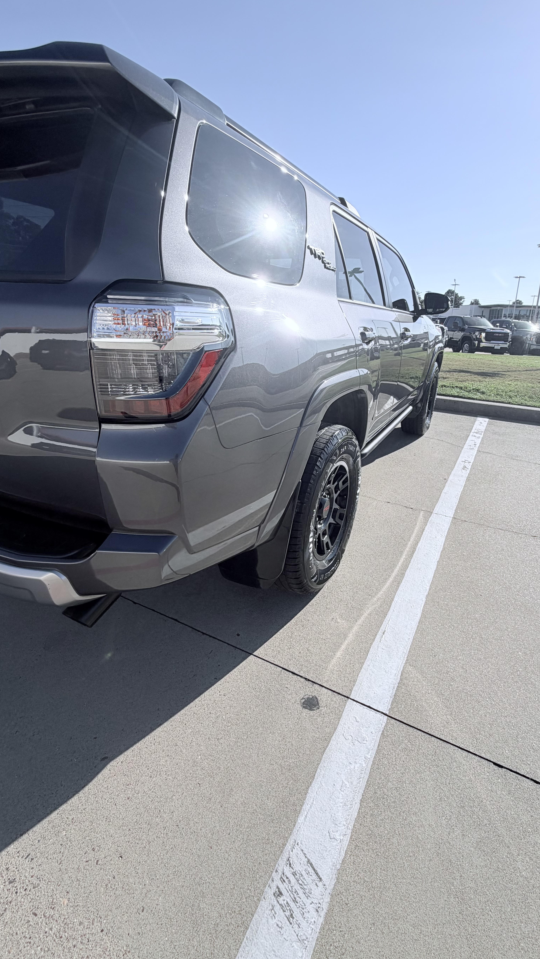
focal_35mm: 16
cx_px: 319
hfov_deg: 66.6
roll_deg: -1.3
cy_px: 458
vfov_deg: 99.3
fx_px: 407
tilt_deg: -17.3
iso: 20
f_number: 2.2
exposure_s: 1/1017
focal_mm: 2.22
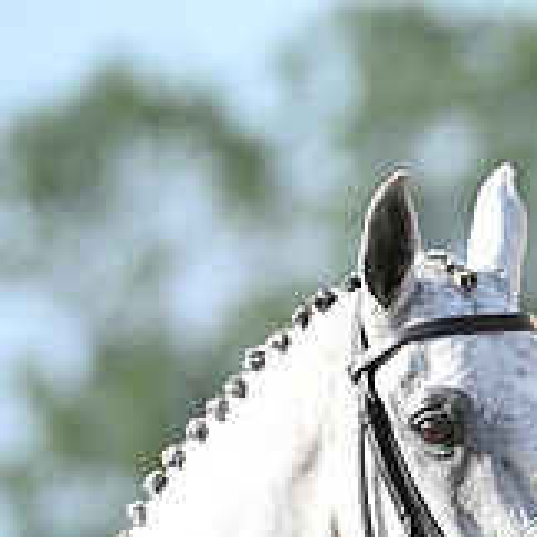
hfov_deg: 1.5
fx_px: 20254
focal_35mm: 1154
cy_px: 615
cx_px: 908
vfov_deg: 1.5
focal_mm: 380
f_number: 5
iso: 720
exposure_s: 1/1600
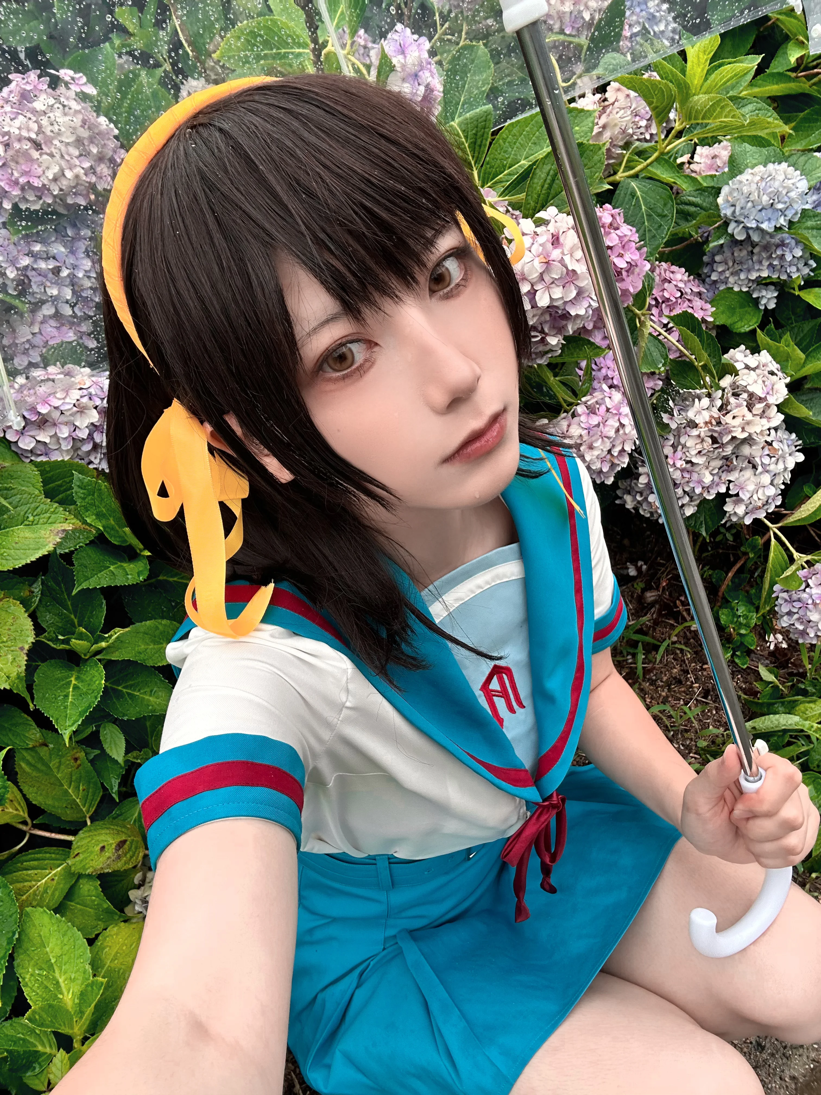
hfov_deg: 58.9
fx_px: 727
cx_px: 410
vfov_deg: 73.9
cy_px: 548
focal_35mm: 23
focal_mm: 2.69
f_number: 1.9
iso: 32
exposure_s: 1/121
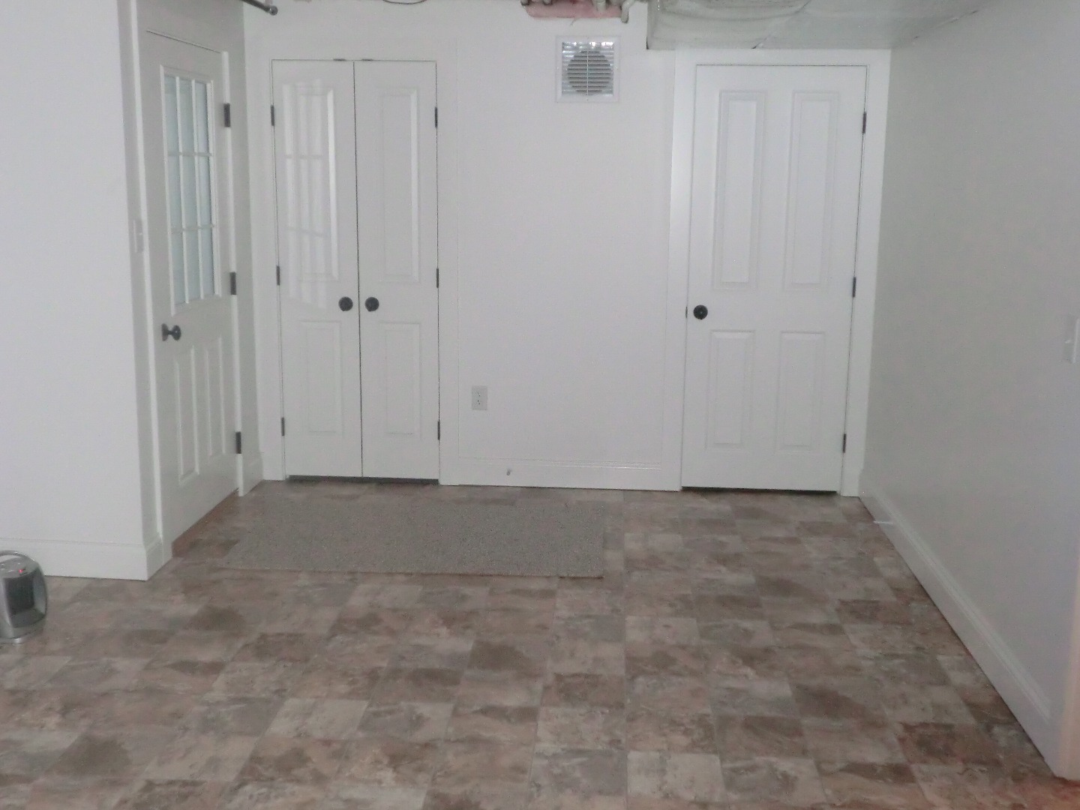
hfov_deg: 49.0
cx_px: 540
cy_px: 405
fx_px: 1186
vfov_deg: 37.7
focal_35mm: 38
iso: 500
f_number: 3.9
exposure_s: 1/50
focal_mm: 6.9
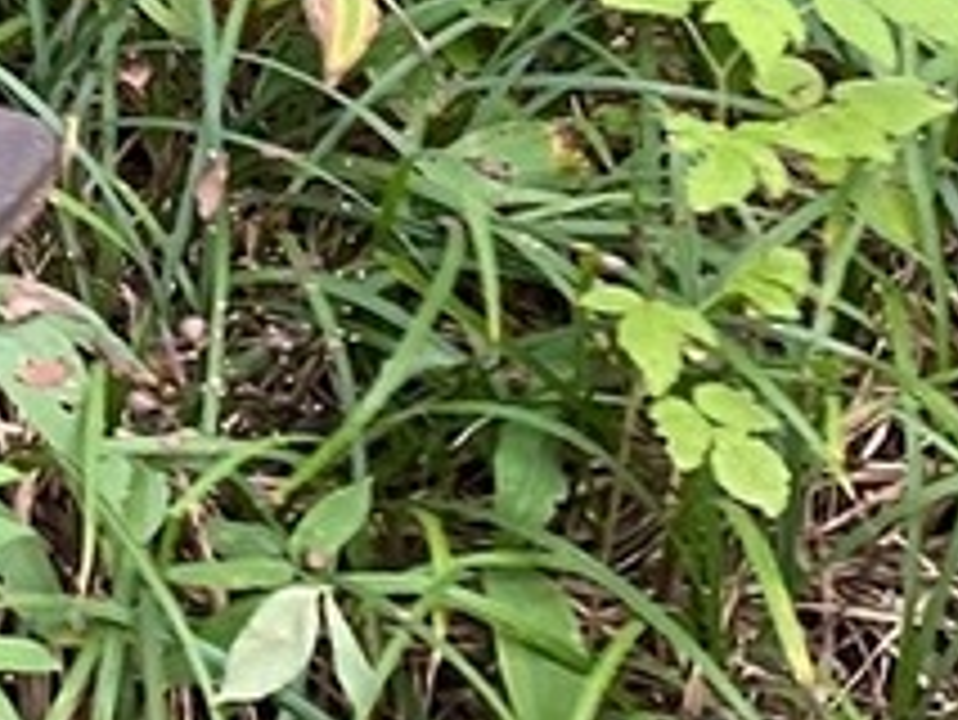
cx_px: -9
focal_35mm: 125
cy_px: -711
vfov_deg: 10.8
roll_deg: +1.7
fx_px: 3461
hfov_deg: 15.5
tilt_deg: -18.0
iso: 200
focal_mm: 4.25
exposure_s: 1/60
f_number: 1.8
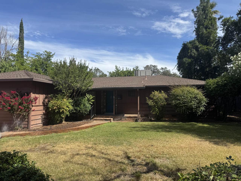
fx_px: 167
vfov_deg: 56.8
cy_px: 90
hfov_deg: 71.6
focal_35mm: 24
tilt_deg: +2.2
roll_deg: -0.4
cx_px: 120
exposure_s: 1/3802
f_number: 1.78
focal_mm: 6.76
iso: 80
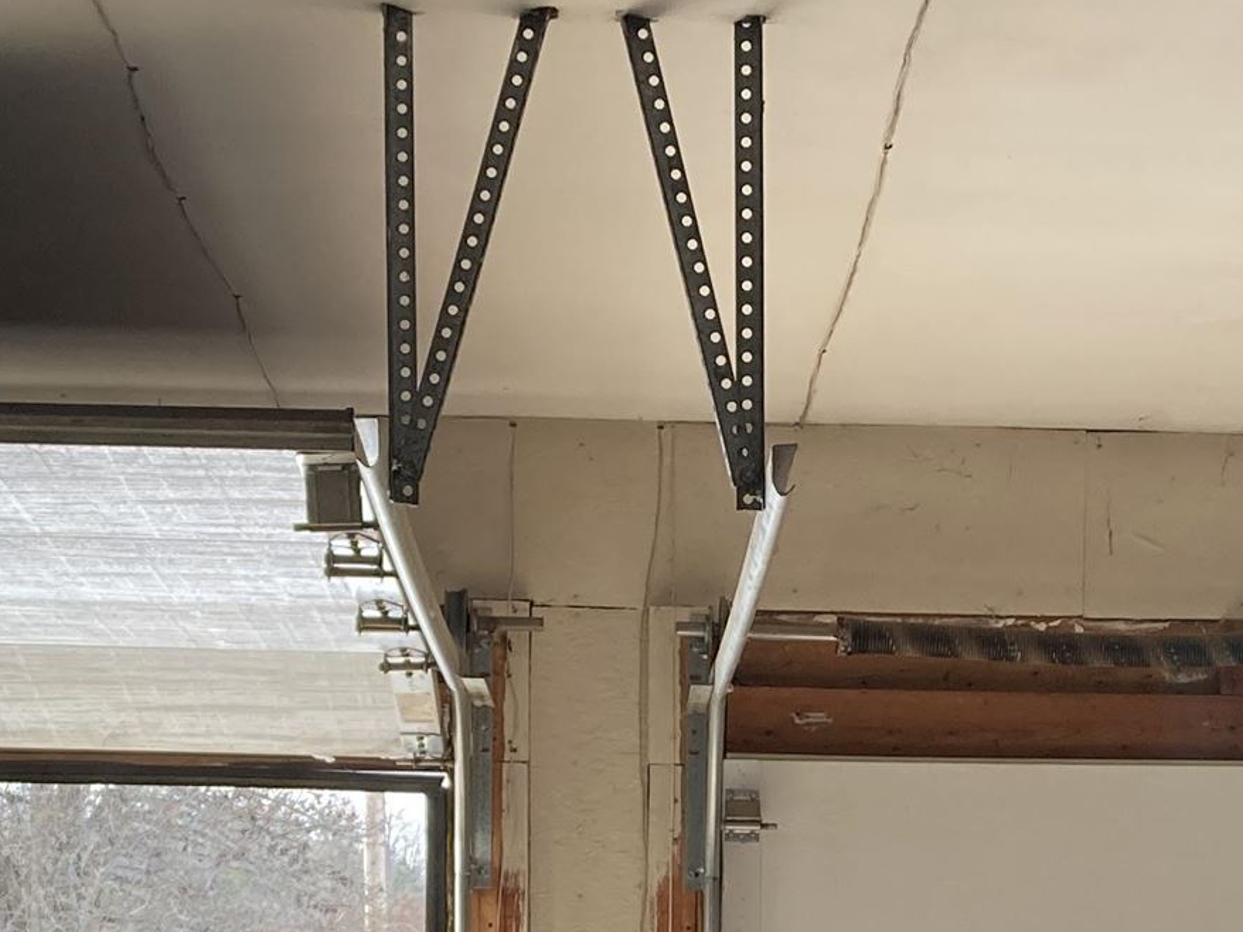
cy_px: 1102
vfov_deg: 14.6
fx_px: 3518
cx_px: 756
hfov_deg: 20.0
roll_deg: -0.2
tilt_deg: -0.2
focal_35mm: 98
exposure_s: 1/122
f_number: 1.8
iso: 25
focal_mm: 3.99
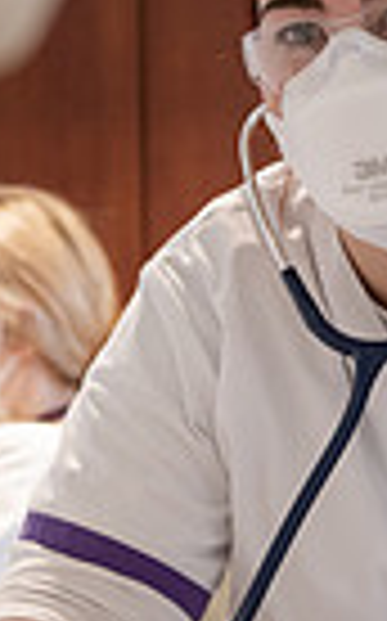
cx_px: 369
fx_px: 2756
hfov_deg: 8.0
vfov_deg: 12.8
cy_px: 254
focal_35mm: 163
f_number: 3.2
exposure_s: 1/125
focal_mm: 38
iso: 640
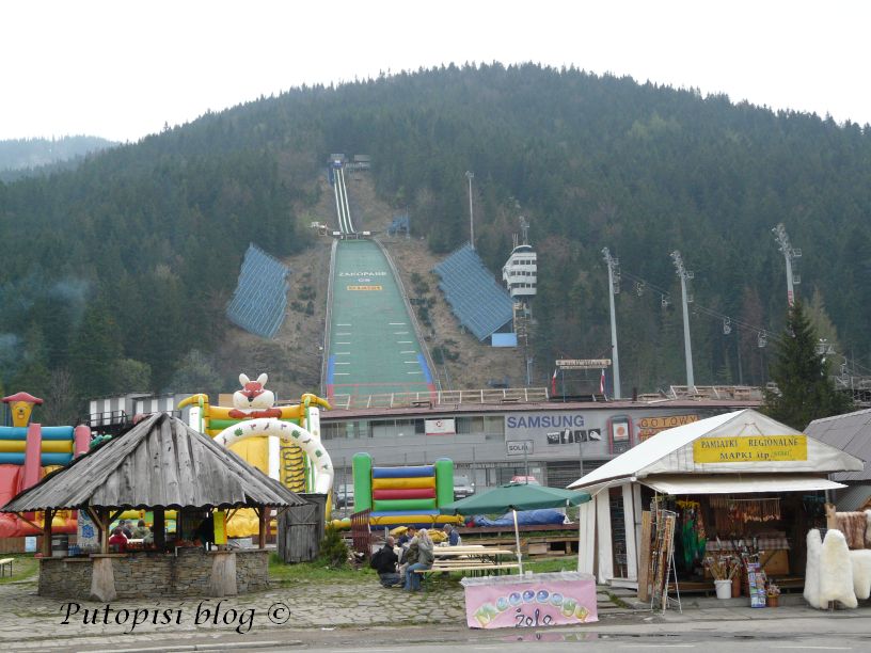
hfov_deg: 36.8
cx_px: 436
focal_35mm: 52
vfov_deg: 28.0
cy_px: 326
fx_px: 1308
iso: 160
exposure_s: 1/160
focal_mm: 8.5
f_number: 4
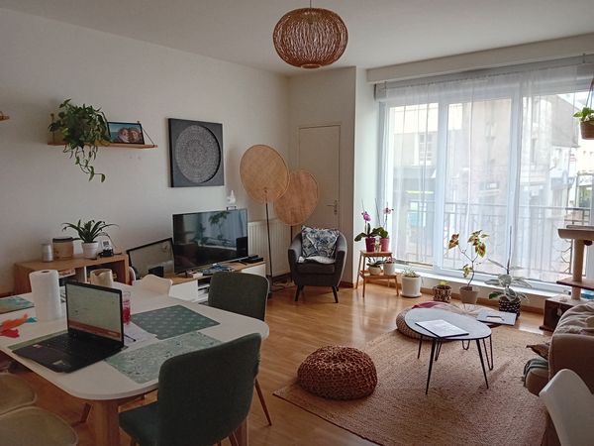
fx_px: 446
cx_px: 297
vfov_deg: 53.1
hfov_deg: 67.3
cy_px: 223
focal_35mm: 26
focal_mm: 3.98
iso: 500
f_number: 1.8
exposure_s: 1/25
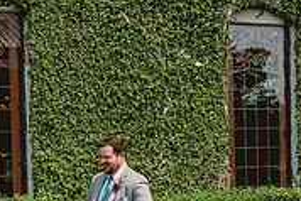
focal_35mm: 91
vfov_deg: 14.8
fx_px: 761
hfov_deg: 21.9
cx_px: 37
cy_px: 205
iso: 400
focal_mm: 28
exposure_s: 1/4000
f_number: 4
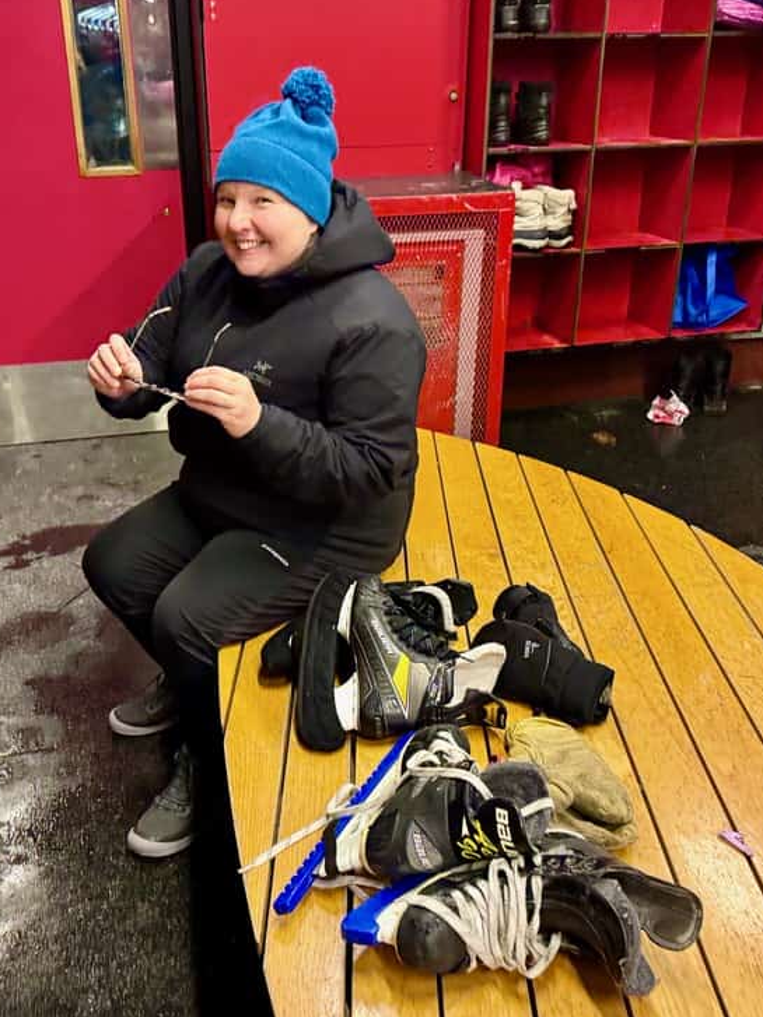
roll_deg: +0.6
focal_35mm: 33
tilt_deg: -24.4
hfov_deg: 42.9
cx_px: 342
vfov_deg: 55.4
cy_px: 516
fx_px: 970
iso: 800
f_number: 1.78
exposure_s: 1/60
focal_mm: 6.76
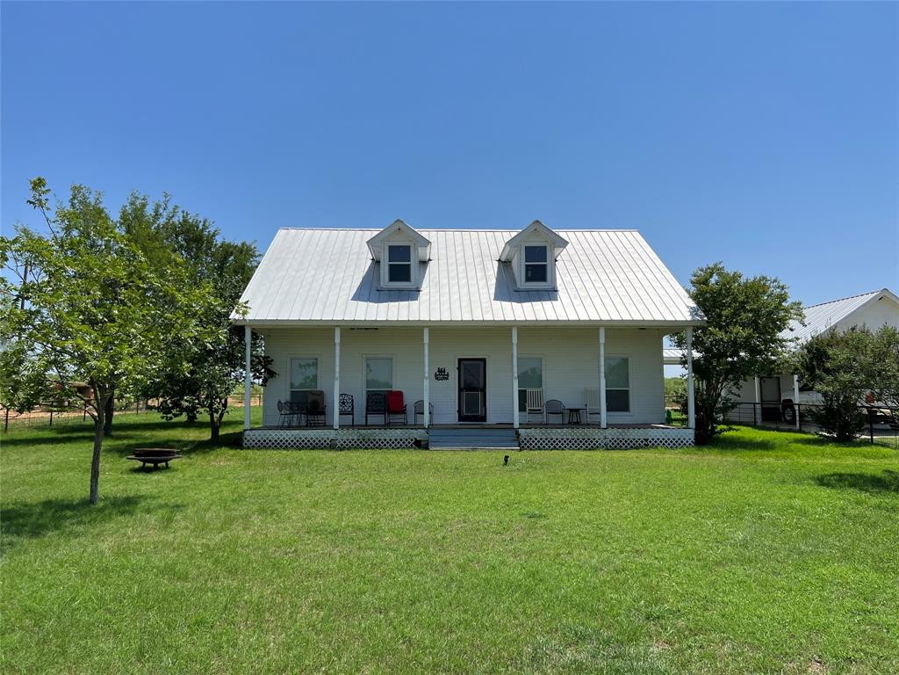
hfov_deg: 67.3
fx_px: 675
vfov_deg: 53.1
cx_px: 450
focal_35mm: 26
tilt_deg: +5.1
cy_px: 338
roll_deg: +0.0
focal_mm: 5.7
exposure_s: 1/6993
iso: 50
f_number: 1.5
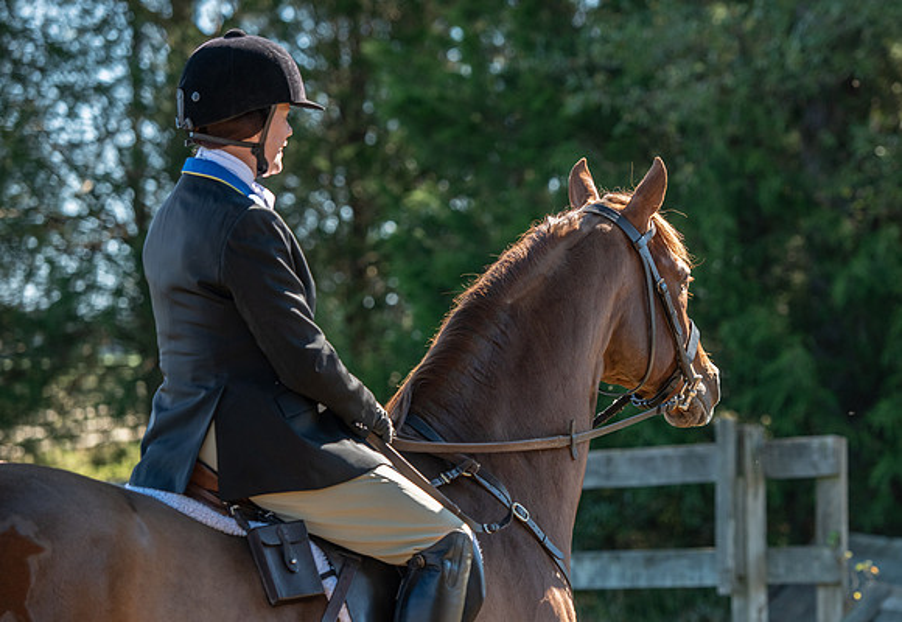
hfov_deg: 14.1
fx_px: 3650
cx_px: 566
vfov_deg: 9.7
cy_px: 378
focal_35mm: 144
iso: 280
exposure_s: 1/320
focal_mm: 116
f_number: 4
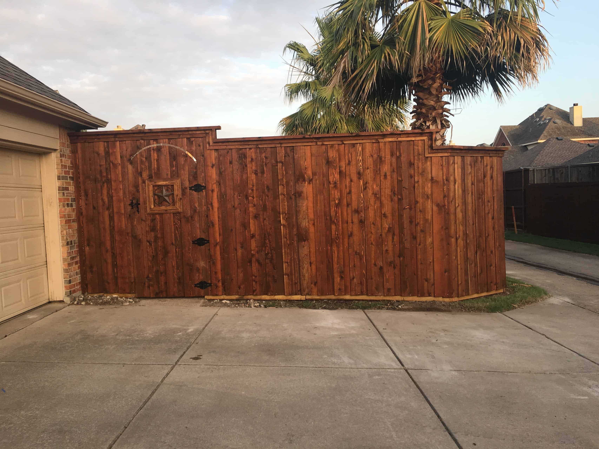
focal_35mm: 29
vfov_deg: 48.2
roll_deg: +2.7
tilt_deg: -3.5
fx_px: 502
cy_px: 224
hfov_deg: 61.7
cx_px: 300
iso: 25
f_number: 2.2
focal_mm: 4.15
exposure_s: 1/200
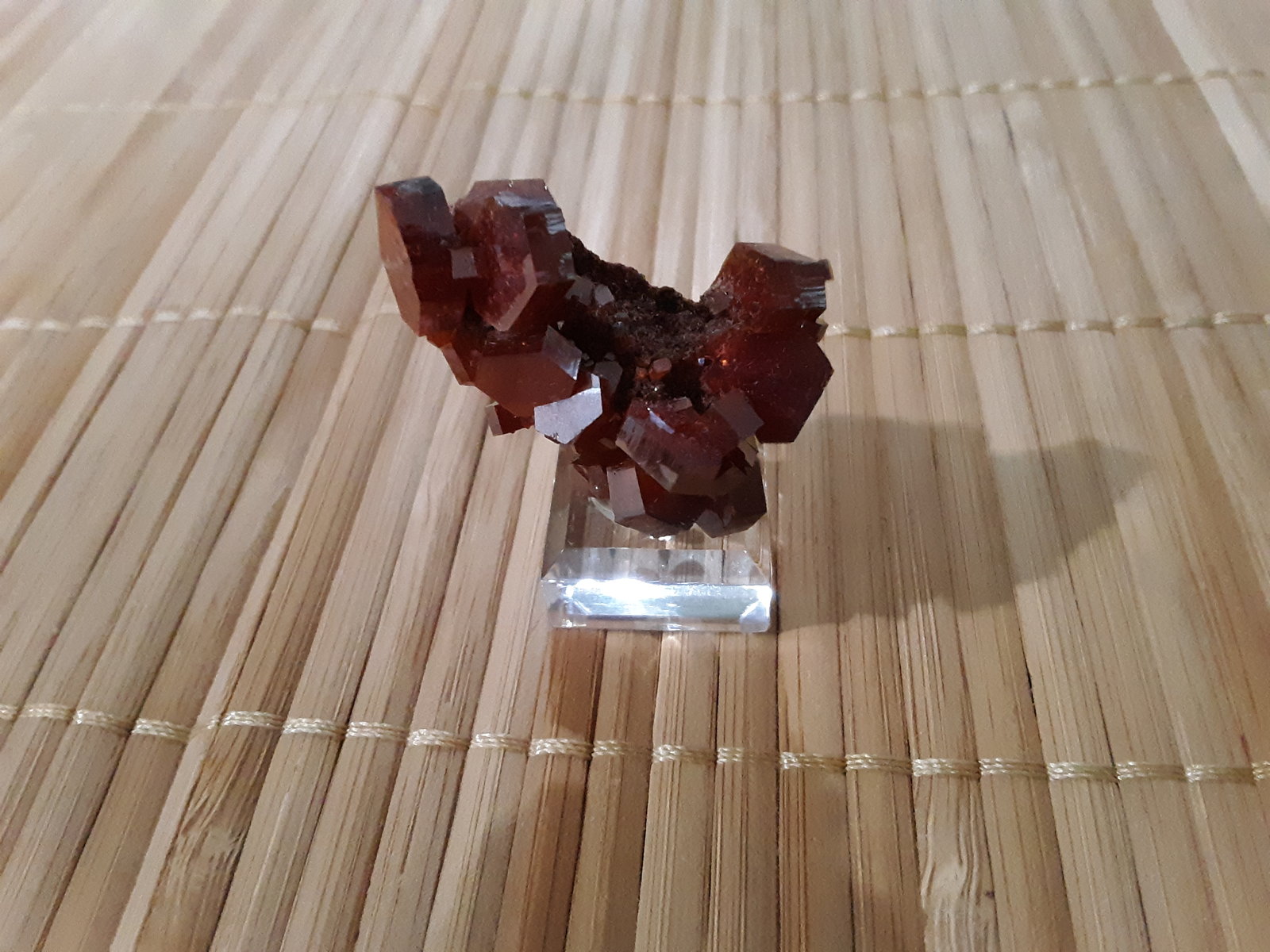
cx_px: 635
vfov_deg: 49.7
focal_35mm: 28
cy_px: 476
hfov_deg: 63.4
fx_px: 1027
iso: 500
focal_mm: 2.91
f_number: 1.9
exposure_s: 1/25
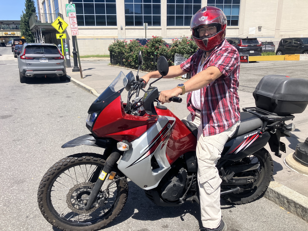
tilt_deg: -15.3
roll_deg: +0.2
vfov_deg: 49.7
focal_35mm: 28
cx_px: 154
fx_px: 249
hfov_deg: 63.4
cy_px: 116
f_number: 1.8
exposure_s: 1/1517
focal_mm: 3.99
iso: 32
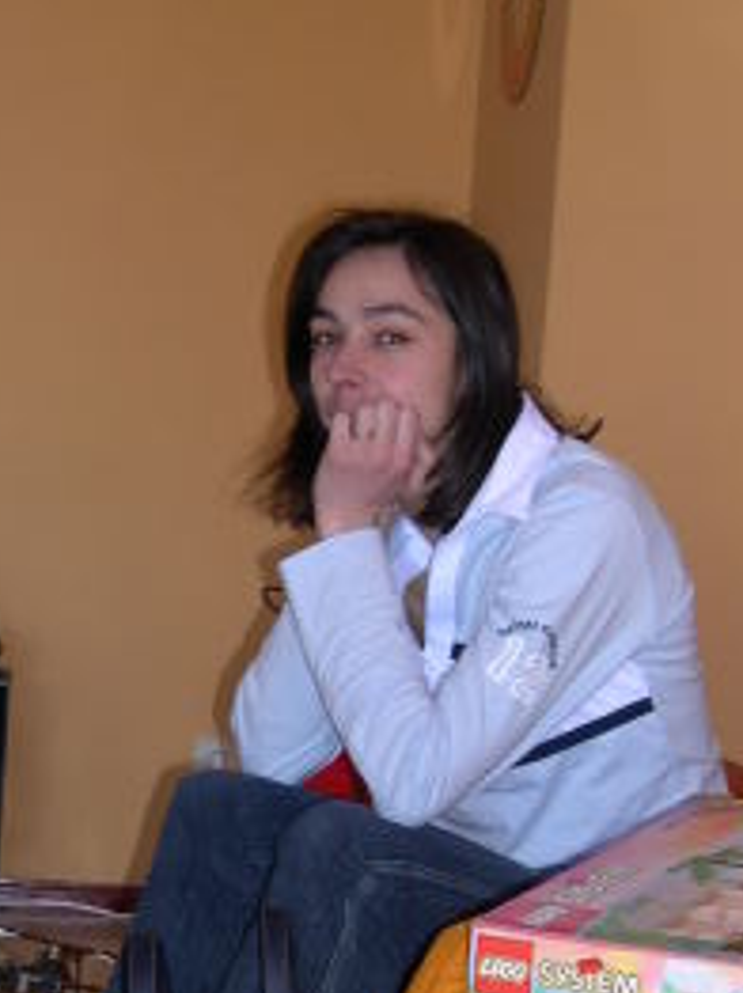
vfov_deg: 21.0
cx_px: 212
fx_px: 2666
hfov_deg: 15.8
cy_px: 686
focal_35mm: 93
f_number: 2.8
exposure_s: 1/60
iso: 100
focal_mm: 8
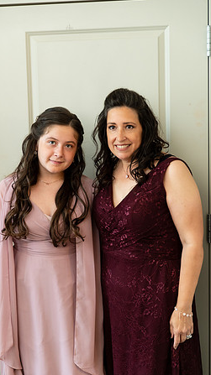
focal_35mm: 58
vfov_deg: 36.0
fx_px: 578
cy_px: 188
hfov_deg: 20.7
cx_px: 91
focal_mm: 55
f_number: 2.8
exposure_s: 1/160
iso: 2000
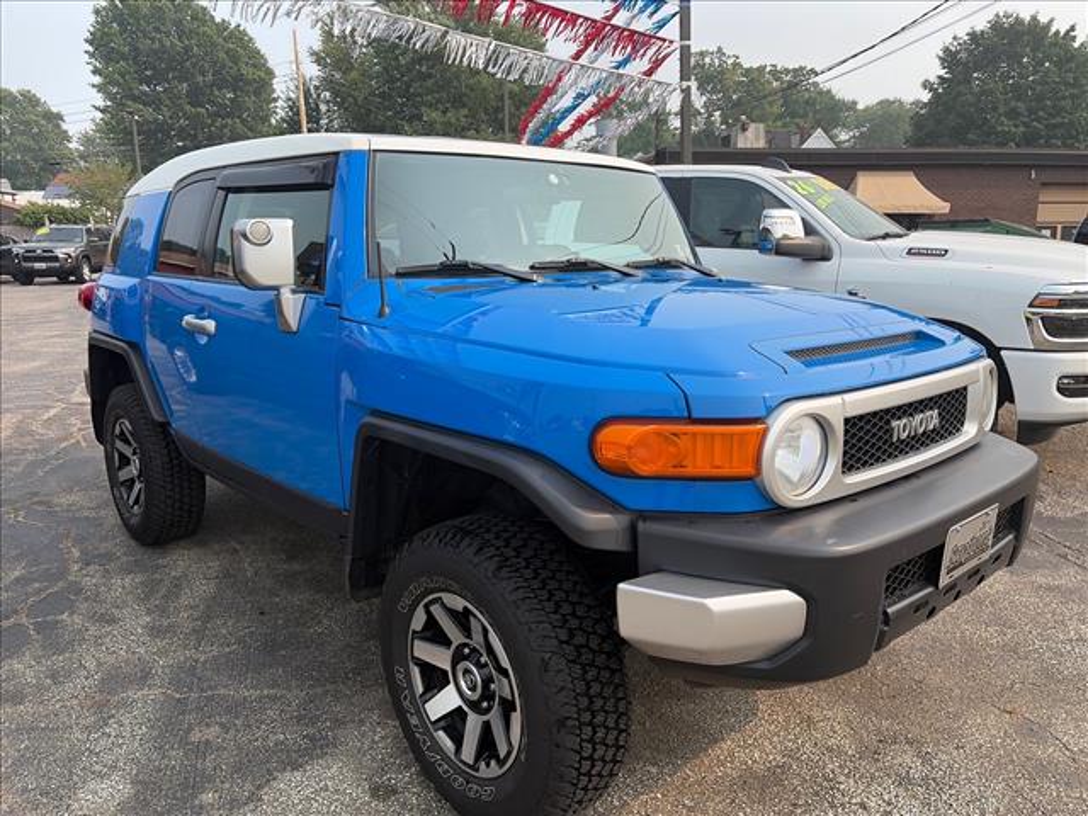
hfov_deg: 67.3
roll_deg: +1.6
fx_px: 817
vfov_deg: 53.1
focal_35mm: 26
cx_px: 544
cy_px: 408
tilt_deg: -10.6
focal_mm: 5.96
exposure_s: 1/2283
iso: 50
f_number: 1.6
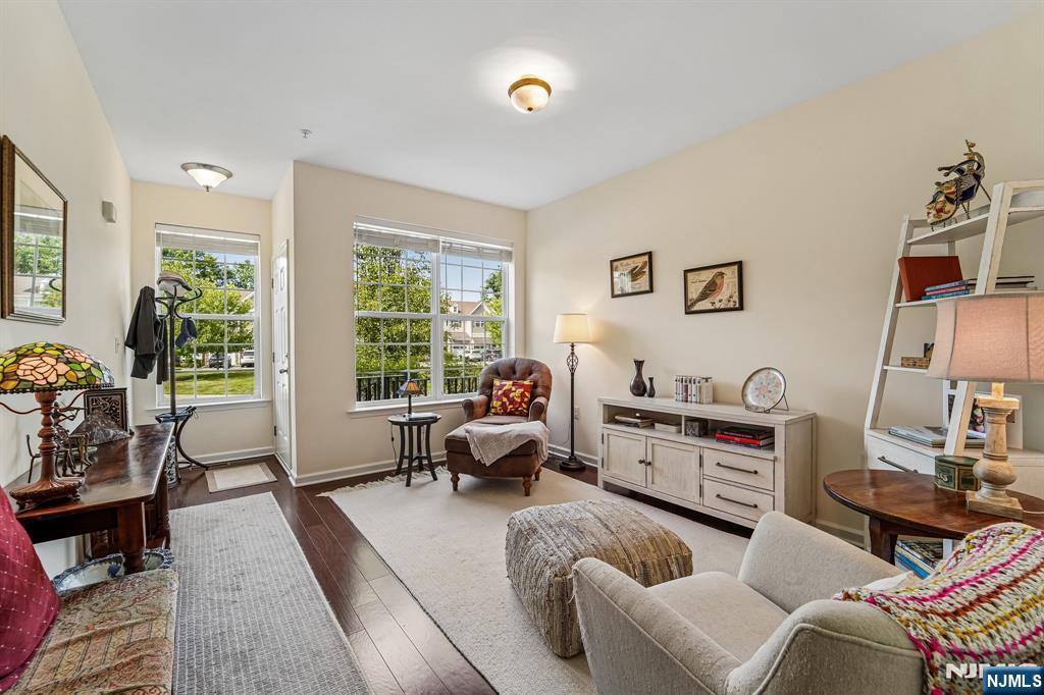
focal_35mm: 14
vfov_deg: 81.2
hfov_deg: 104.3
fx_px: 406
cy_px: 348
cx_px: 522
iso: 400
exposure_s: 1/50
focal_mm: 14
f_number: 8
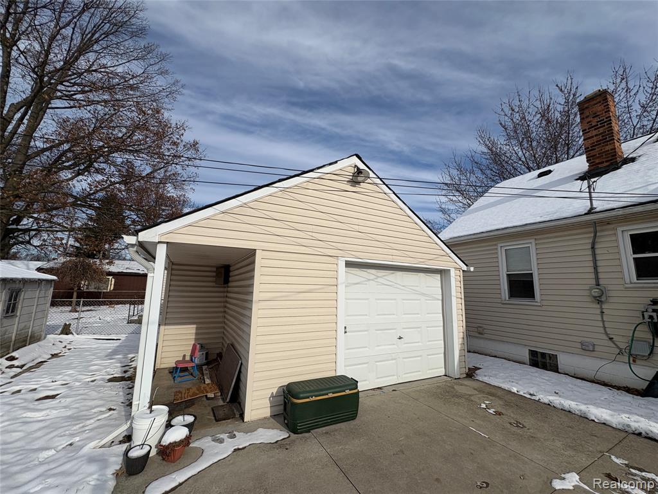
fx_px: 266
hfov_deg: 102.1
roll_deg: -1.0
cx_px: 329
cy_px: 247
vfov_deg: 85.7
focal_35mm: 14
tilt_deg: +9.6
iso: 50
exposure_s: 1/5263
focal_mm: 2.22
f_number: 2.2
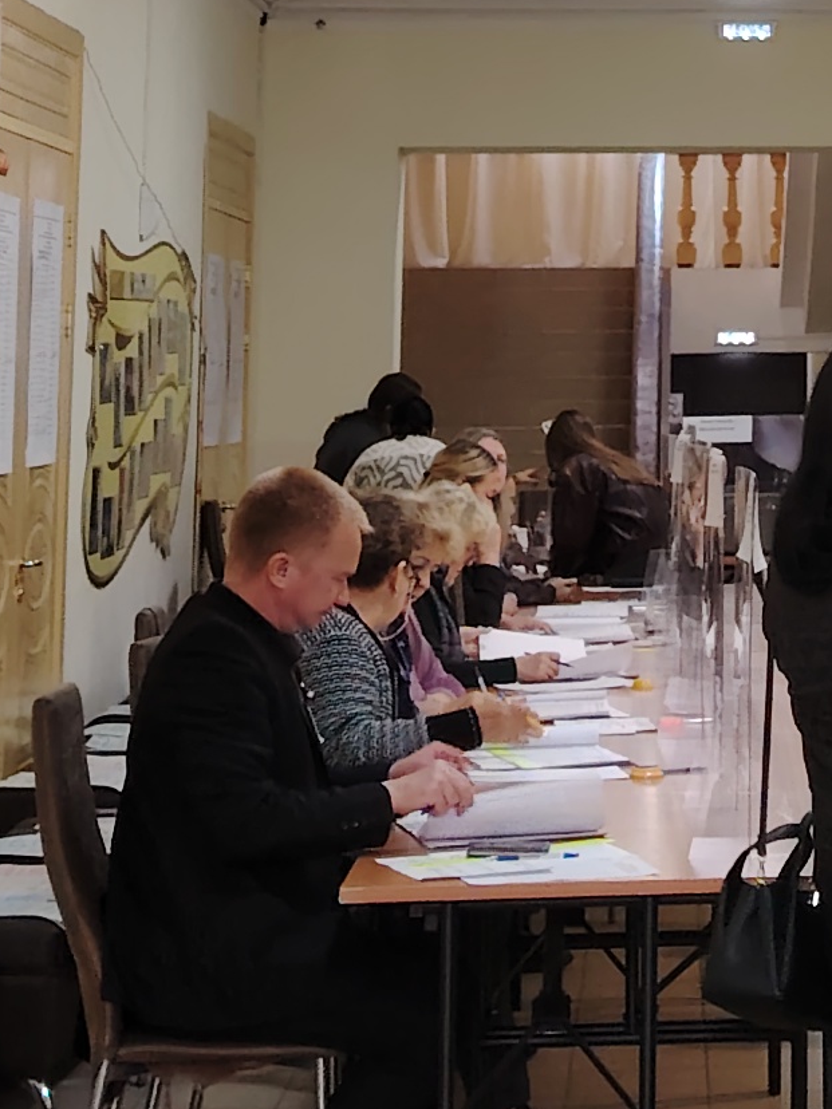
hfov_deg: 12.4
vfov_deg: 16.5
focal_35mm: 116
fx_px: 3717
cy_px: -82
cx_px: 1054
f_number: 1.75
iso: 981
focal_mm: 5.25
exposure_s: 1/50
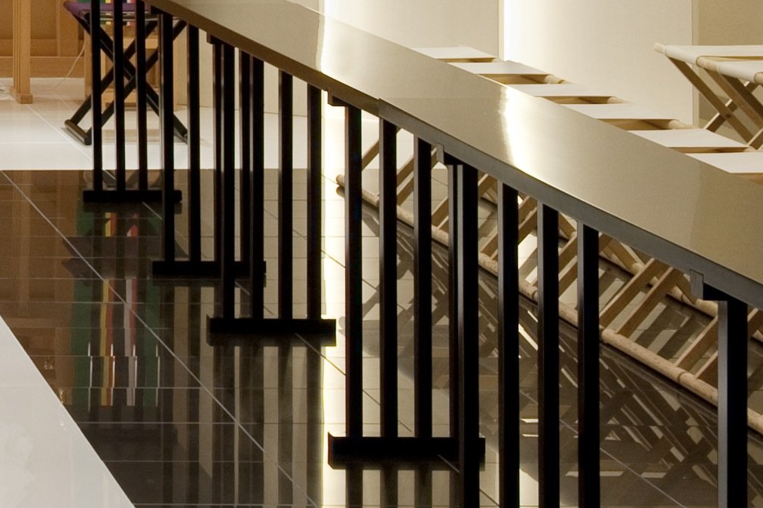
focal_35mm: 147
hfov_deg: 13.2
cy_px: -169
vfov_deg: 9.2
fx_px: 3113
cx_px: -390
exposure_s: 1/6
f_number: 11
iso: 400
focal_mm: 35
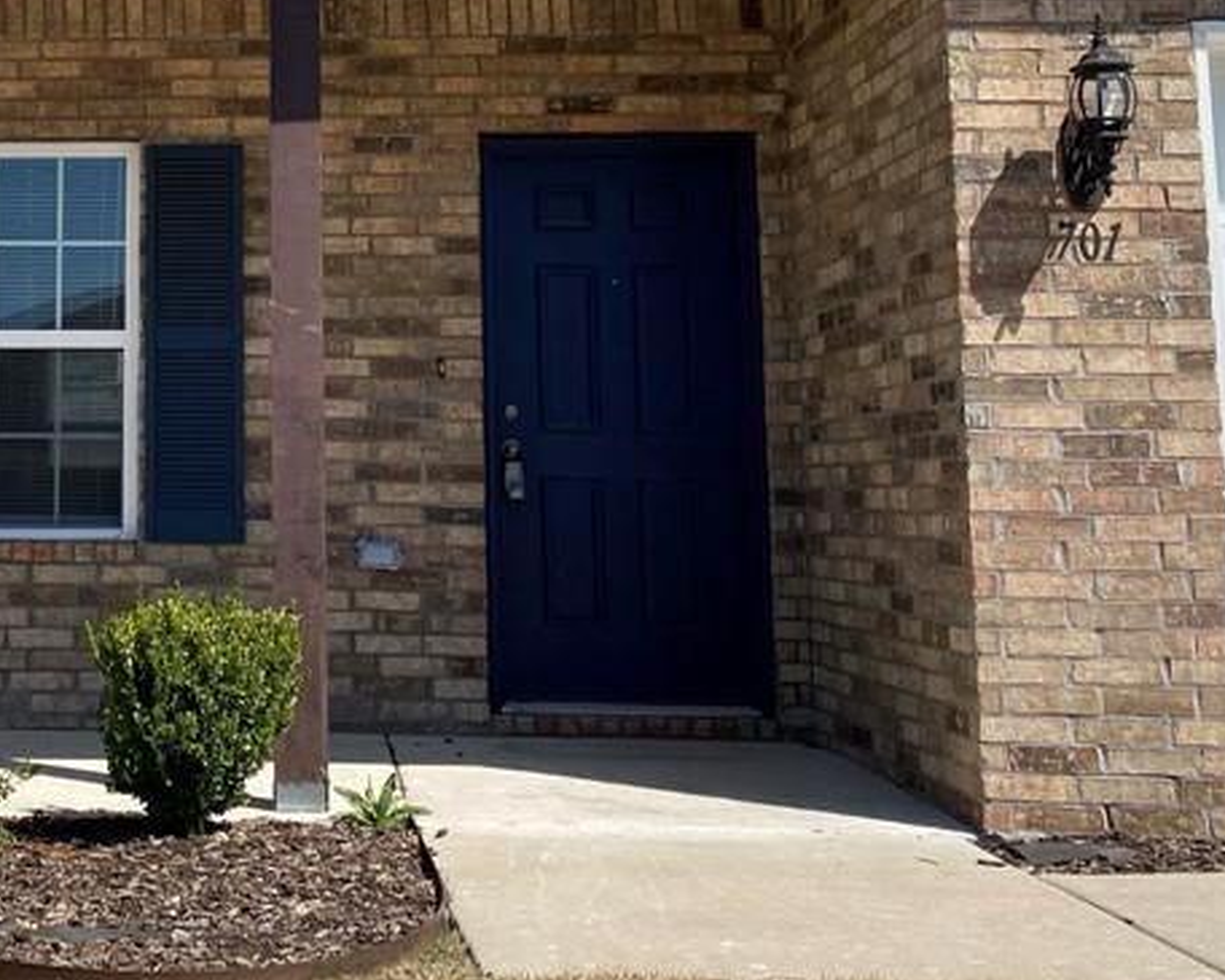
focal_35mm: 57
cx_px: 118
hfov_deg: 31.4
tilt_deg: +7.9
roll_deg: -0.5
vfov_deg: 26.2
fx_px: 2067
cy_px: 191
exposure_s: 1/2890
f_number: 1.8
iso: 32
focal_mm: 4.25
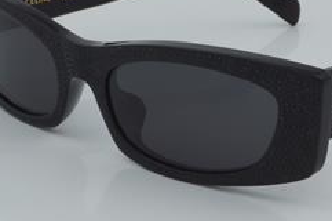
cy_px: 77
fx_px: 1260
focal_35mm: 137
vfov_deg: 10.0
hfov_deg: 15.0
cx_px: 220
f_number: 32
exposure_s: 1/4
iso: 100
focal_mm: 55
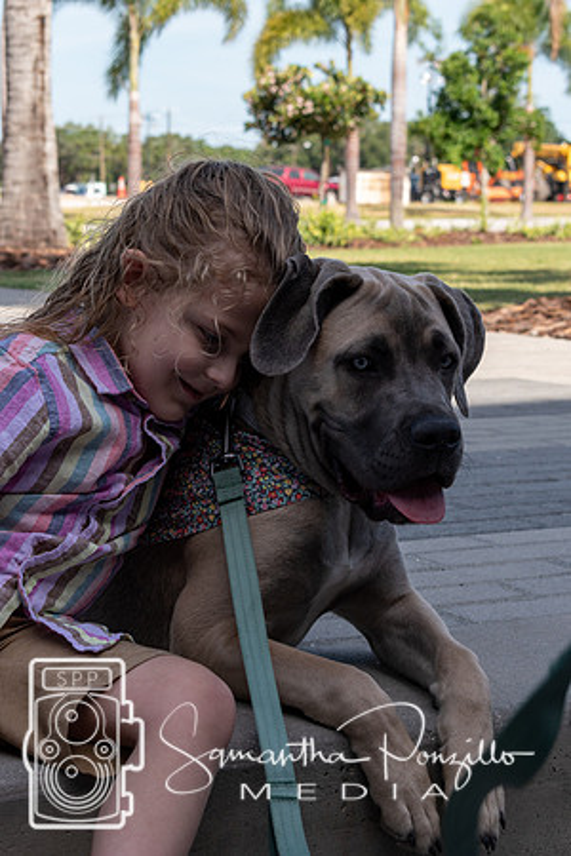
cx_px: 286
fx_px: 1963
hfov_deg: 16.6
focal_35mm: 82
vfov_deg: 24.6
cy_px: 428
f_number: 8
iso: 200
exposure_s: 1/250
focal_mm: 55
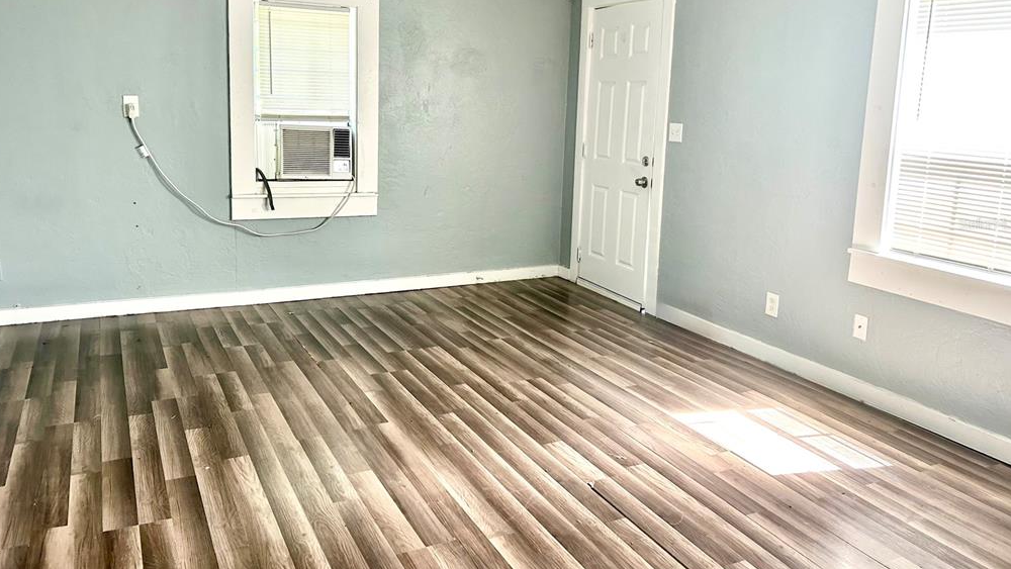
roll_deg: -2.1
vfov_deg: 40.0
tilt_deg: -8.7
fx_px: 778
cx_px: 502
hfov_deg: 66.1
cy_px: 223
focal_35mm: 29
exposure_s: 1/99
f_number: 1.5
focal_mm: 5.7
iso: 125
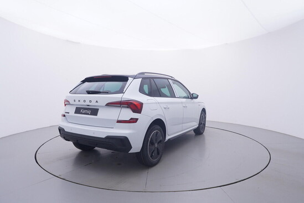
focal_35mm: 22
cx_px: 152
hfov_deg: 77.3
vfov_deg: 56.2
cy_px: 102
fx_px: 190
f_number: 5
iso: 200
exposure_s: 1/80
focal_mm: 15
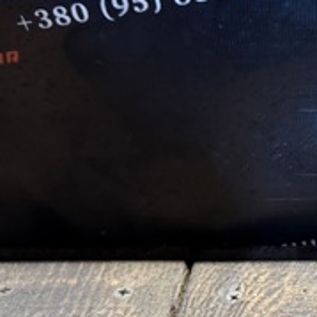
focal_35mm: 76
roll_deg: +0.5
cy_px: 213
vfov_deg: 22.7
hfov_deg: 21.0
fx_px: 787
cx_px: 393
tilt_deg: -29.3
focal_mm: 6.76
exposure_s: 1/33
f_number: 1.78
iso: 800
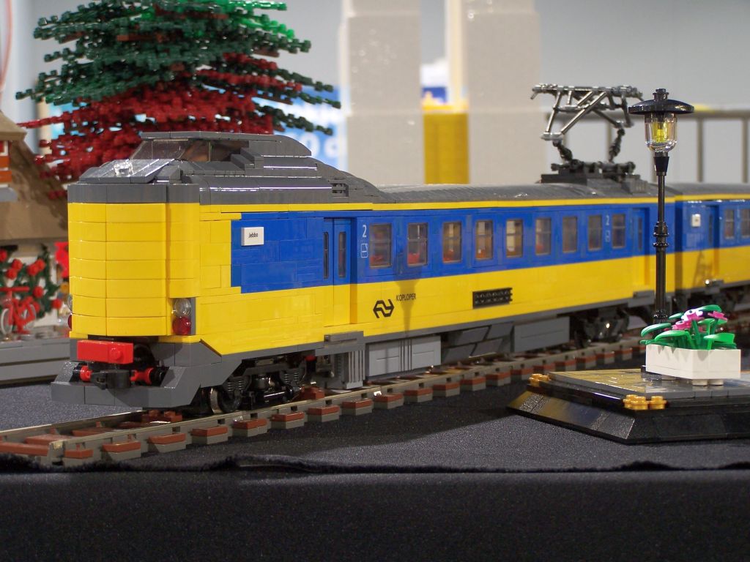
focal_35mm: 82
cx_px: 375
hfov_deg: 23.8
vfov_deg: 18.0
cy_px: 281
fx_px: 1777
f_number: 3.2
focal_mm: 13.7
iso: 80
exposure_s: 1/2
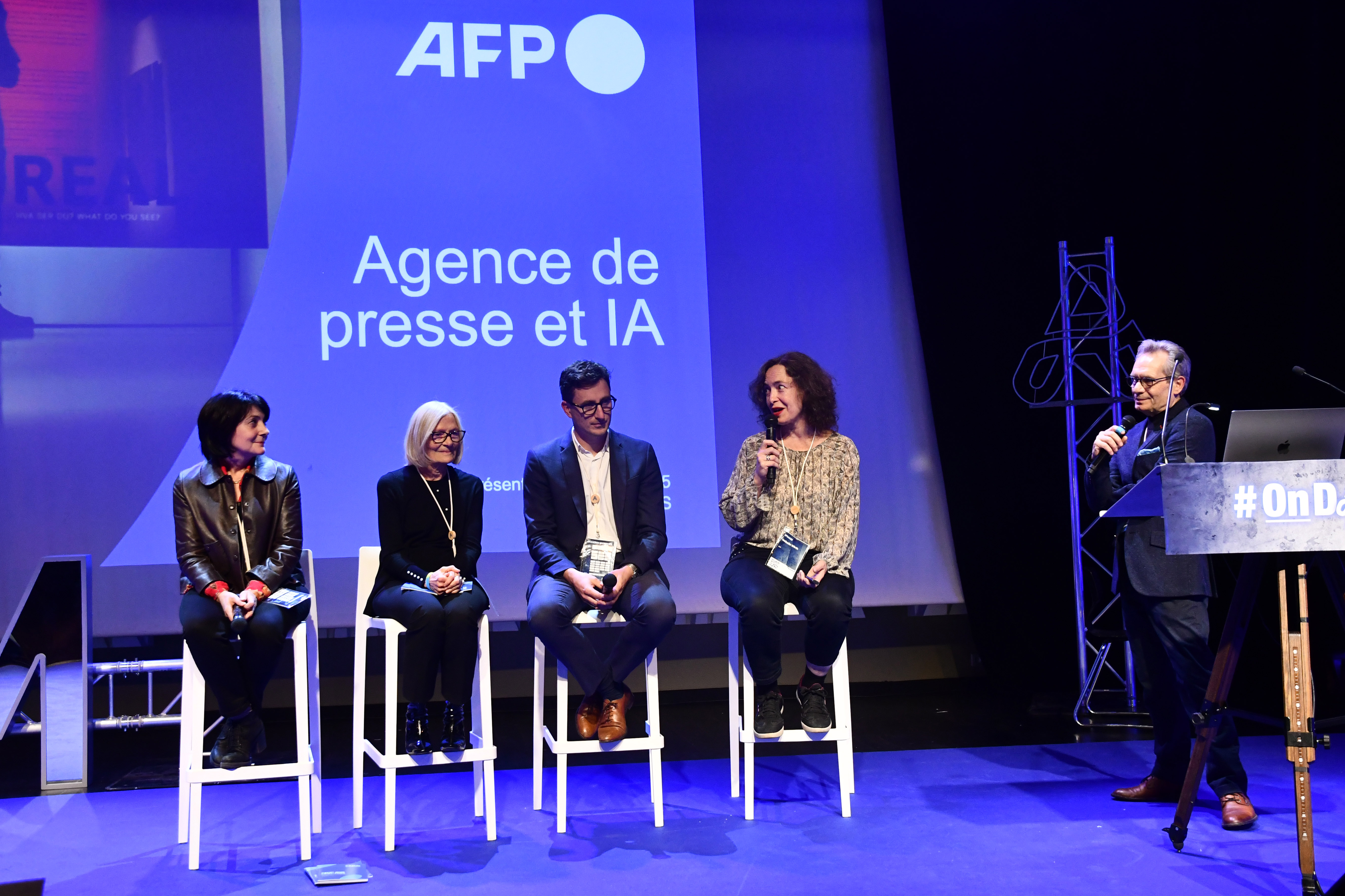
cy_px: 438
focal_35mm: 40
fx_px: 1494
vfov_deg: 33.4
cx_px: 673
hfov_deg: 48.5
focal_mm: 26
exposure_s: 1/125
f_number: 4.5
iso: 2000
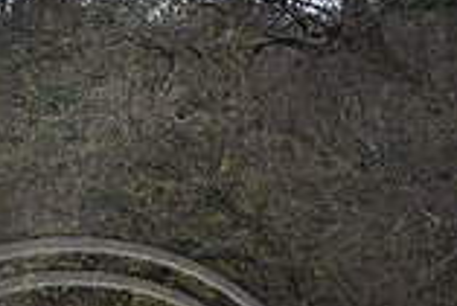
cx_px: 41
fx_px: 9377
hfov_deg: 2.8
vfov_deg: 1.9
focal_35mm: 738
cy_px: 495
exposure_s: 1/1000
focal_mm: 200
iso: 560
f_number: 3.5
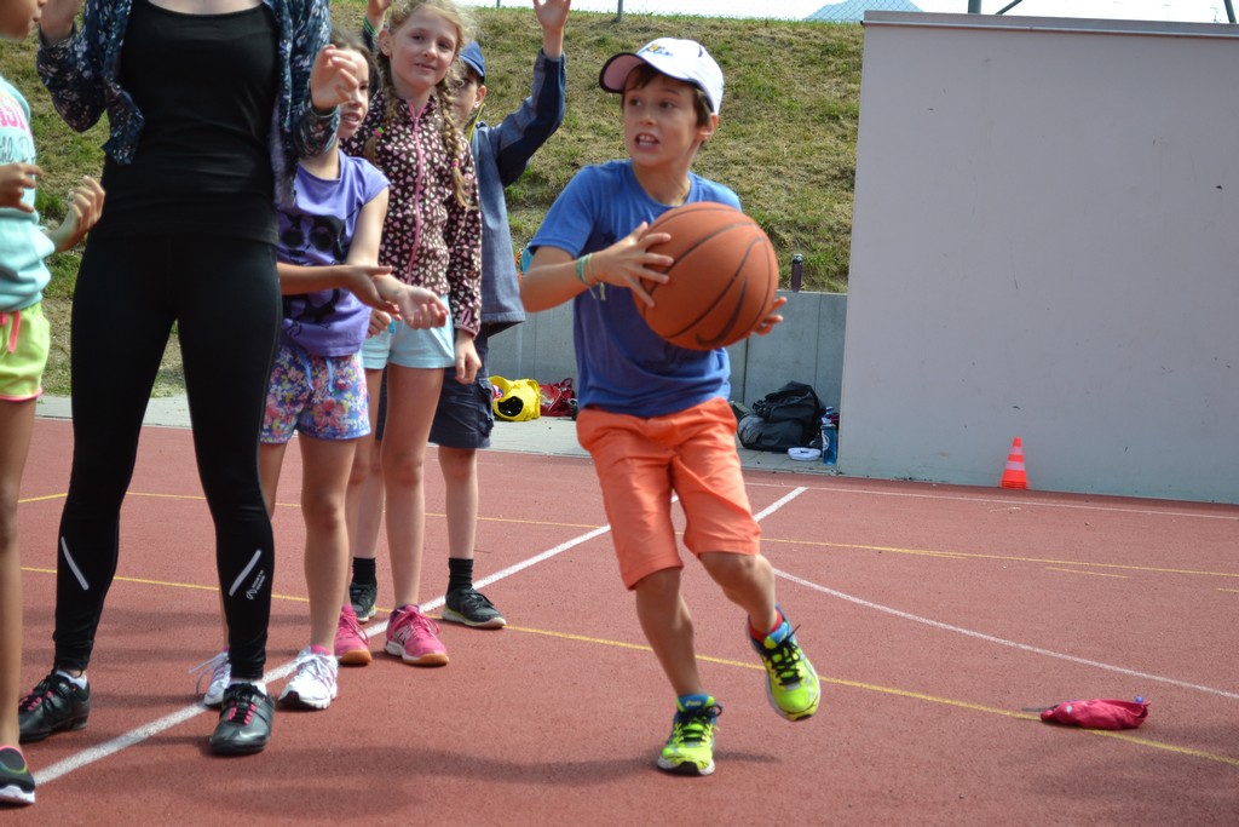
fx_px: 2375
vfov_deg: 19.7
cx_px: 620
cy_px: 414
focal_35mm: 69
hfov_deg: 29.2
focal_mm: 46
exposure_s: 1/800
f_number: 5.3
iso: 400
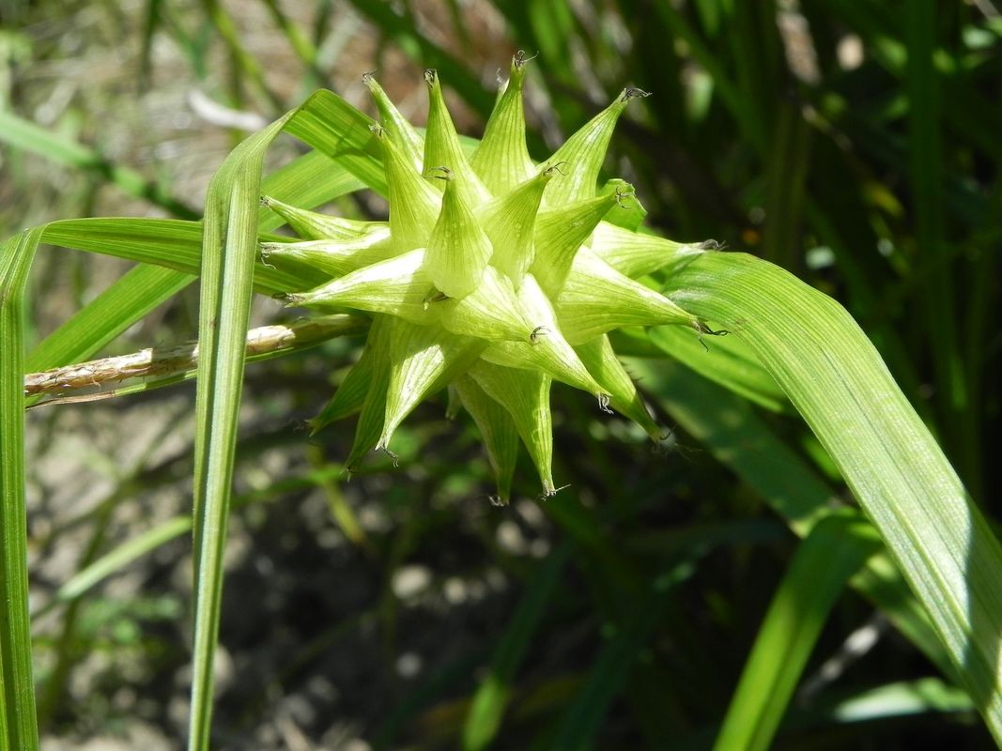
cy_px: 376
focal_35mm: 58
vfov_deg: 25.2
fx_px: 1679
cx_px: 501
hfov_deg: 33.2
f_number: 6.3
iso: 160
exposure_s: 1/360
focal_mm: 10.3
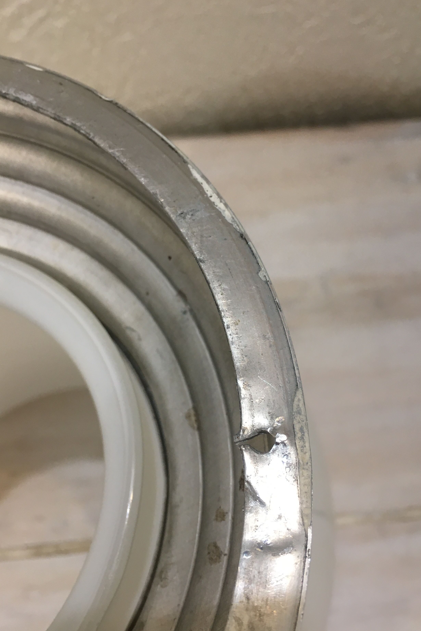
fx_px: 579
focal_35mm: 33
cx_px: 231
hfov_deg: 39.9
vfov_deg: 57.2
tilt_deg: -66.9
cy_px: 323
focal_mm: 4.15
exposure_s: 1/33
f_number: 2.2
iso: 100
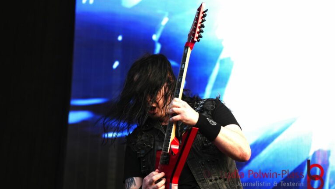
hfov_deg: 12.2
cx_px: 168
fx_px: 1572
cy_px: 108
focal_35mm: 177
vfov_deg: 6.9
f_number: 5.6
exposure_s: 1/200
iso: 200
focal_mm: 112
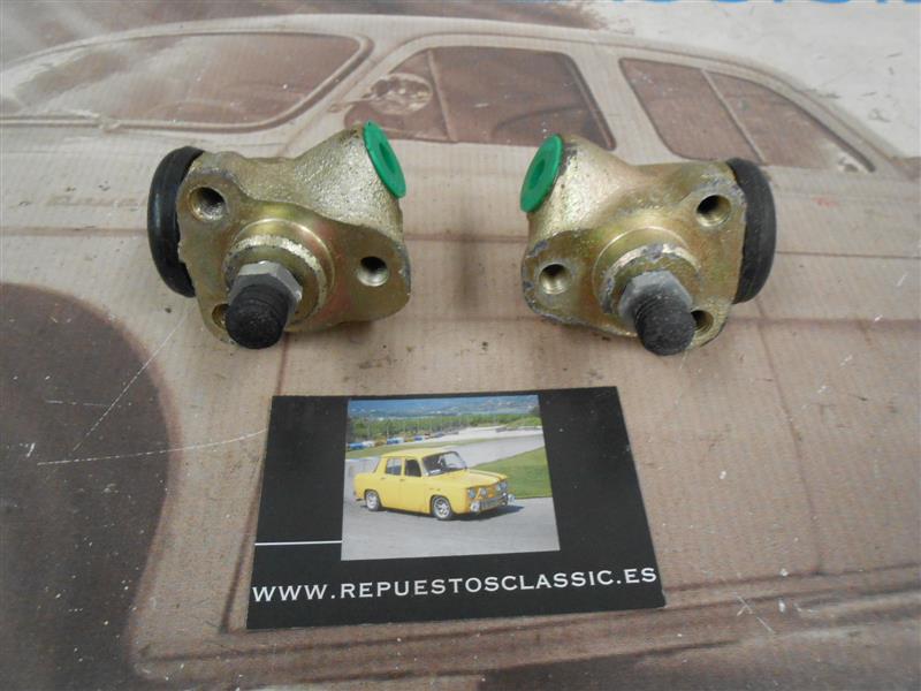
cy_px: 346
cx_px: 460
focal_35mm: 26
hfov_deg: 67.3
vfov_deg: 53.1
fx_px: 692
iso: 400
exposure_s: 1/20
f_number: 3.5
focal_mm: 4.6
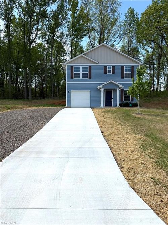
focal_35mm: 24
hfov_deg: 56.8
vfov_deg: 71.6
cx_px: 84
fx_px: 155
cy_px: 112
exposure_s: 1/4405
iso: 80
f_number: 1.78
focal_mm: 6.76
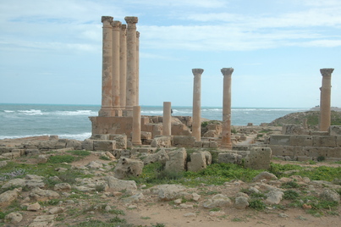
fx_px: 511
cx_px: 170
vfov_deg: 25.0
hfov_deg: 36.9
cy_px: 114
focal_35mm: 54
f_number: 11
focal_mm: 36
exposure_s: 1/500
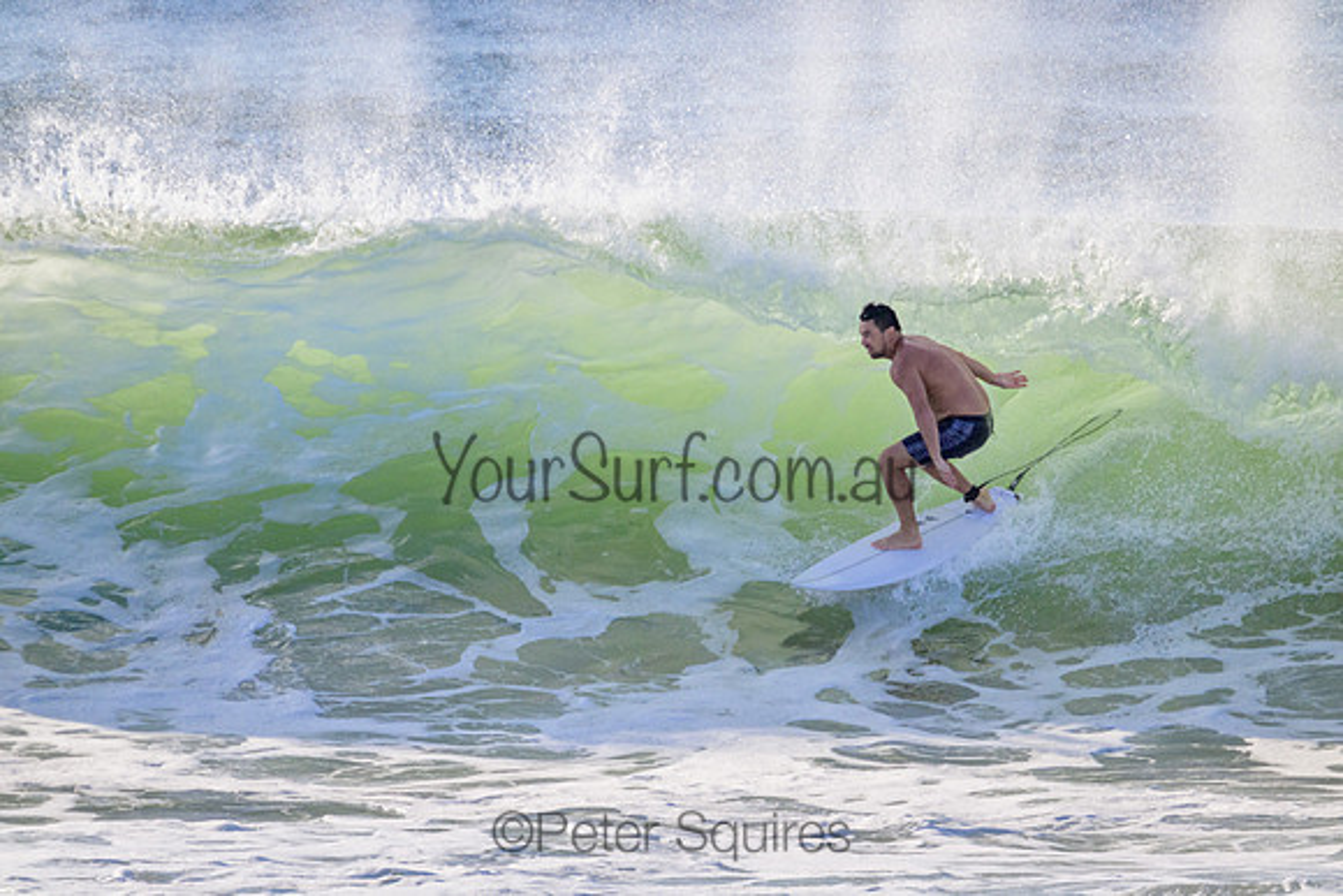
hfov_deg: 2.6
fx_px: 29850
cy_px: 448
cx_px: 672
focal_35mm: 800
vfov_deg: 1.7
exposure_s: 1/2000
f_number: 11
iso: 1250
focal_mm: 800
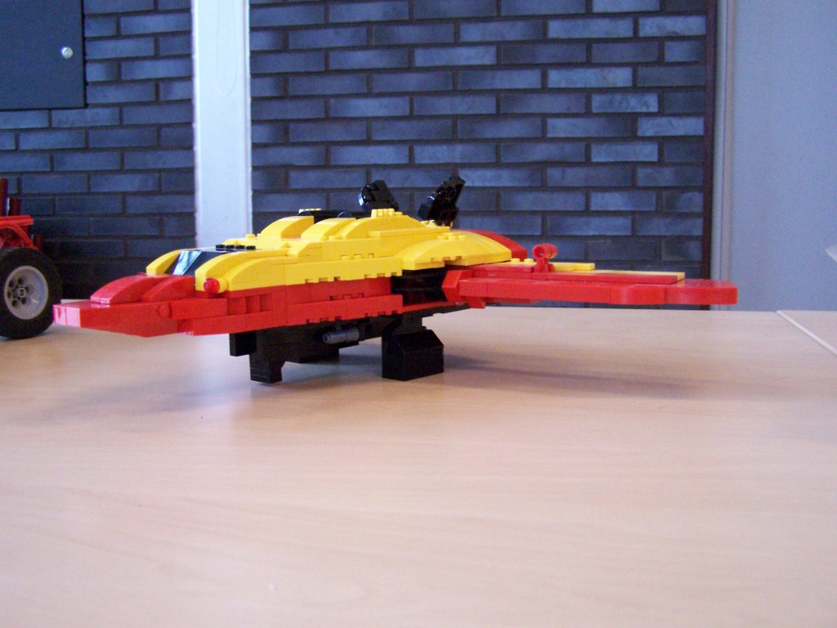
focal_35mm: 38
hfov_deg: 49.0
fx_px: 919
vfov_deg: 37.7
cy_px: 314
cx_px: 418
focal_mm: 6.3
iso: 400
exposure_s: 1/90
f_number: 2.8
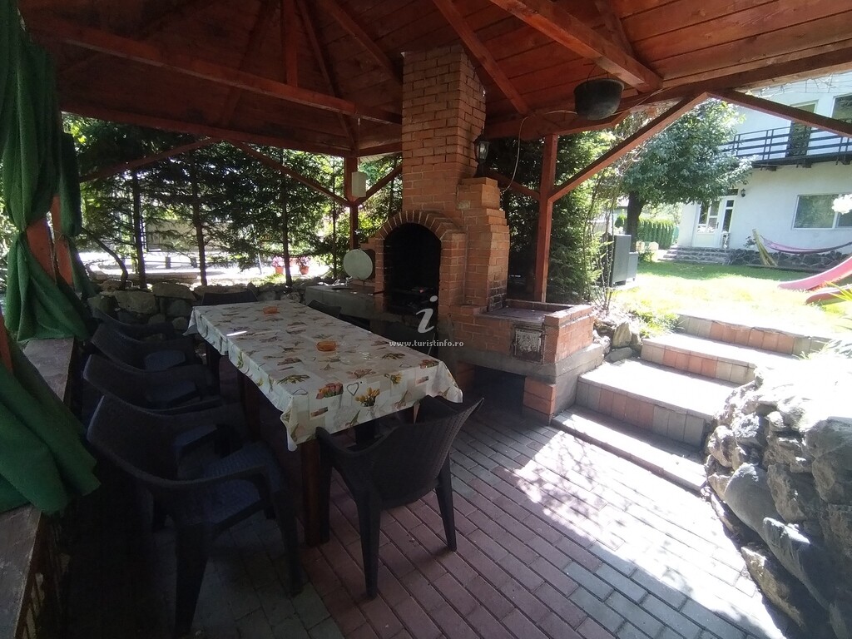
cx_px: 426
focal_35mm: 17
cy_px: 320
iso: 100
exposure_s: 1/107
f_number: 2.2
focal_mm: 1.42
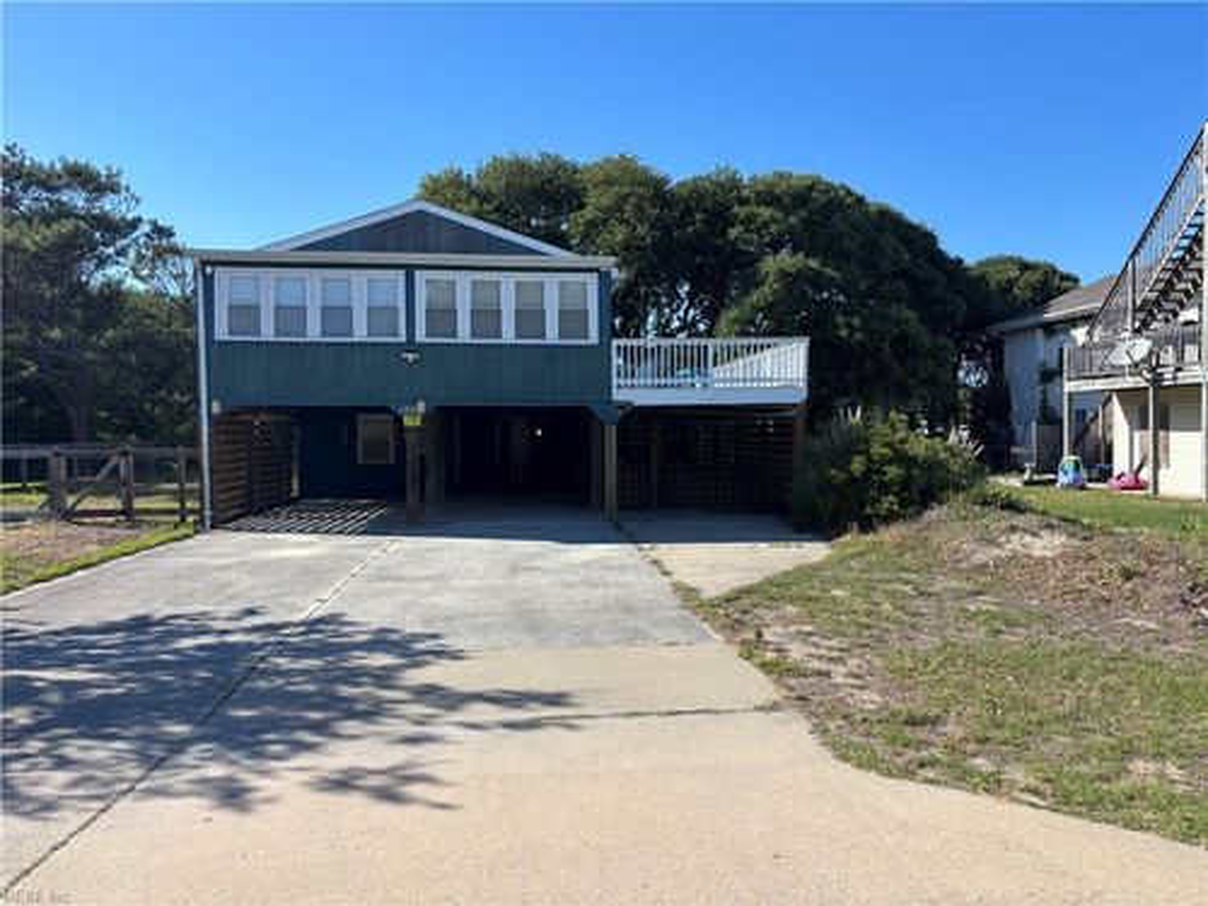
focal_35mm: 26
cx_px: 604
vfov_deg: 53.1
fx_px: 907
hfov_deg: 67.3
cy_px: 453
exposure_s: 1/2513
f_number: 1.6
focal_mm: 5.96
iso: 50
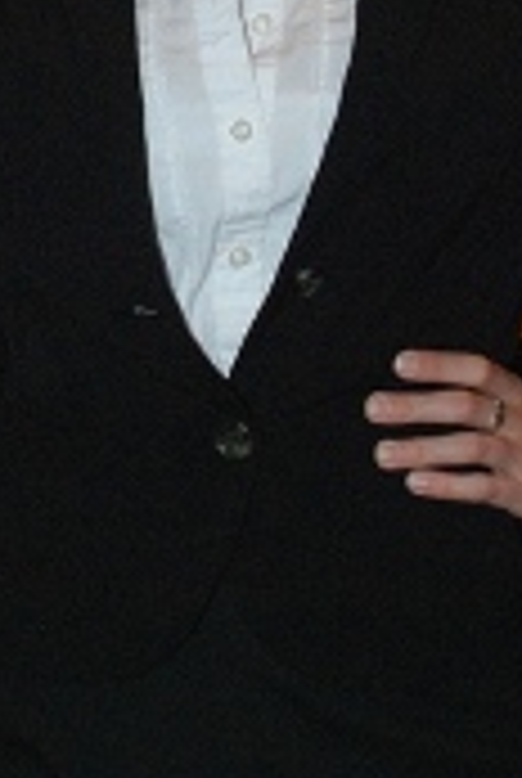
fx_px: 3488
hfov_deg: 8.6
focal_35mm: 161
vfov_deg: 12.7
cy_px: 142
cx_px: 187
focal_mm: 32
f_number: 5.6
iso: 1250
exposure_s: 1/60
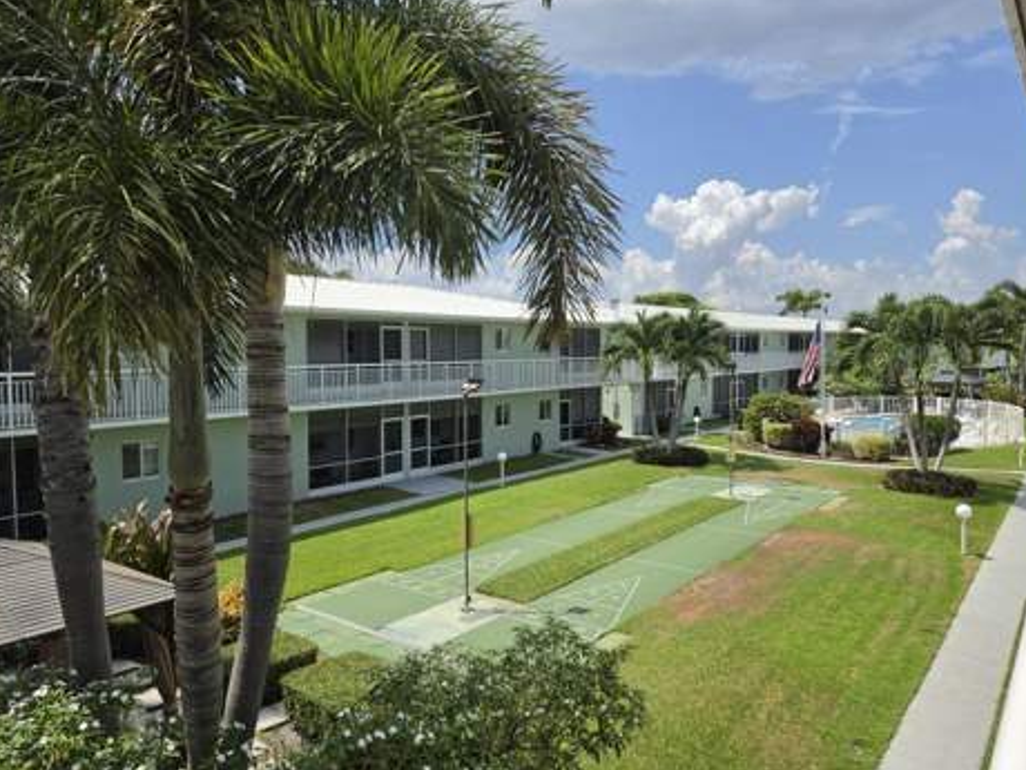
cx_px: 515
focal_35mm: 24
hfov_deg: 71.6
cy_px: 389
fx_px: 711
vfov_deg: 56.8
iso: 64
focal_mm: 6.5
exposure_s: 1/7939
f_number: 1.4
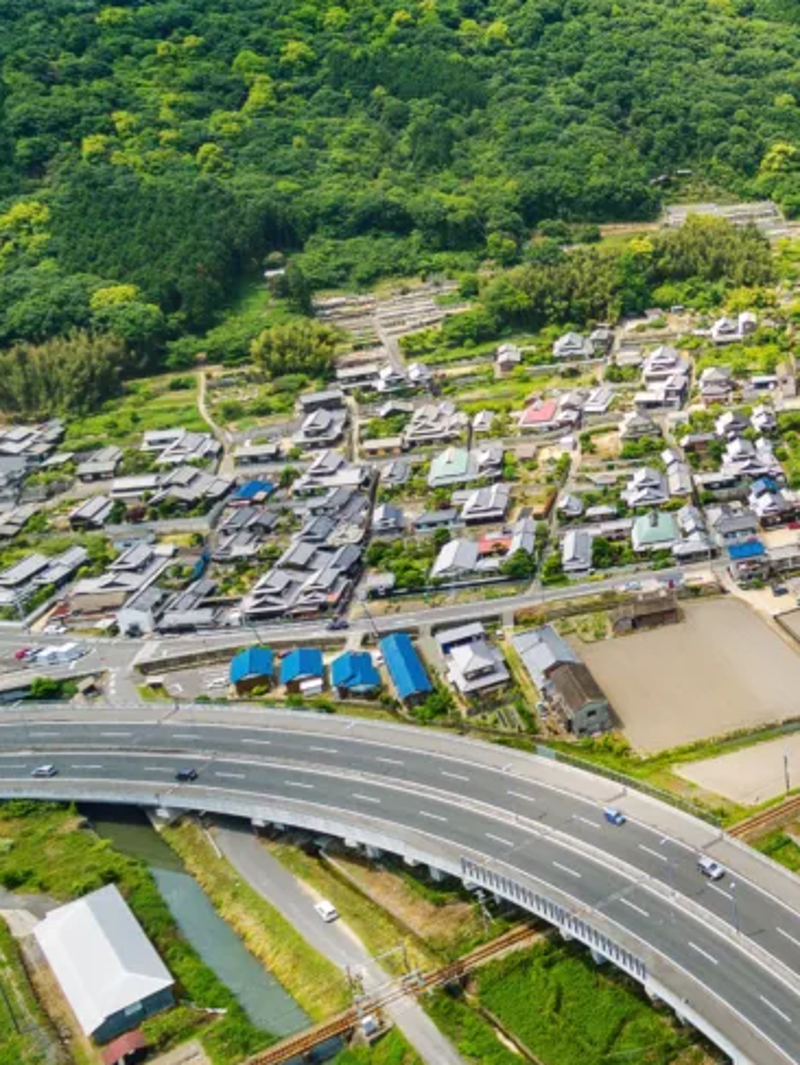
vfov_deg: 44.5
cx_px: 975
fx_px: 1293
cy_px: 412
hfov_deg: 29.3
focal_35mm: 42
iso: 100
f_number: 2.8
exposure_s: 1/1250
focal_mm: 3.61
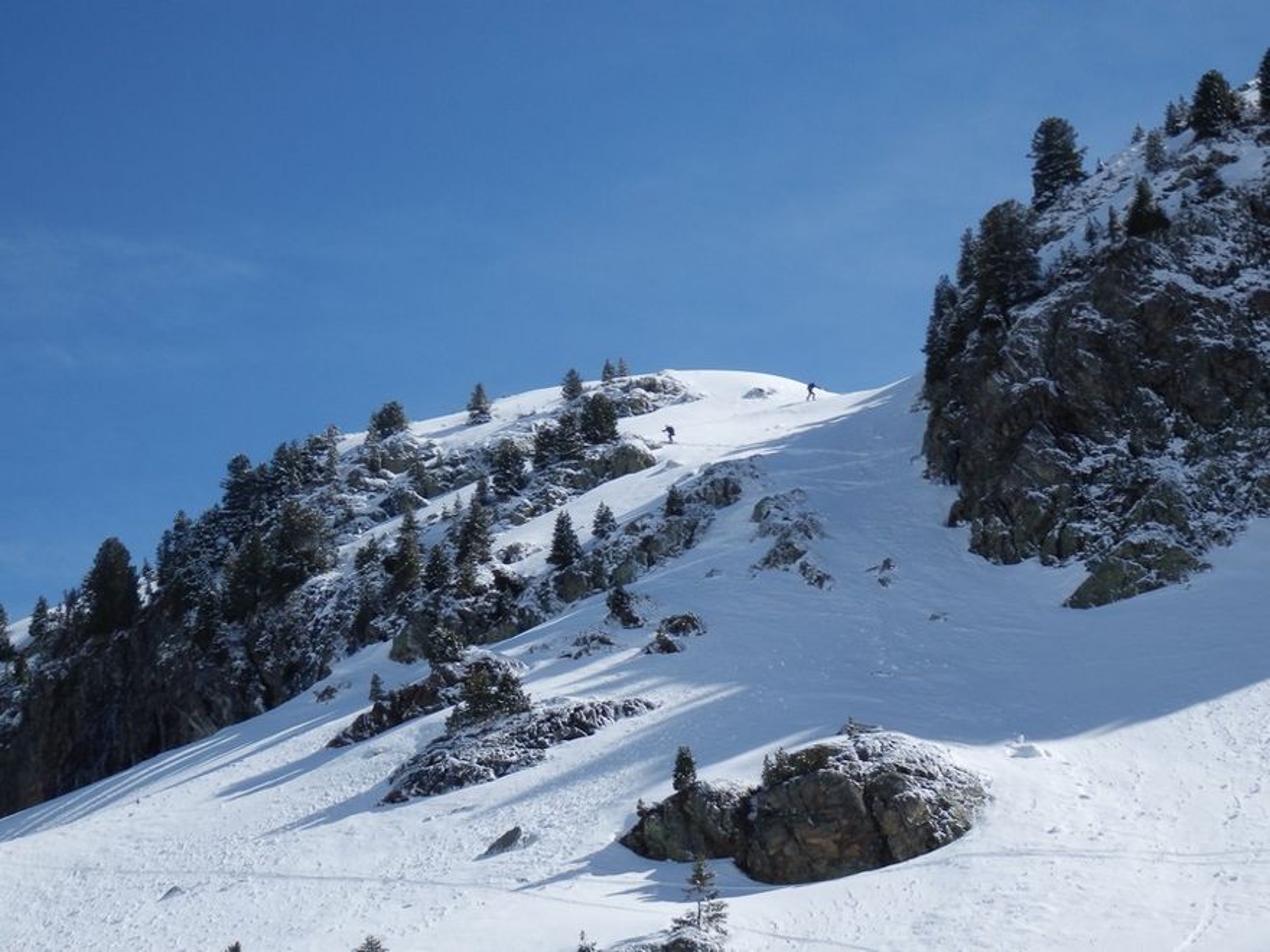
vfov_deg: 18.4
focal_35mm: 80
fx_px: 2935
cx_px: 635
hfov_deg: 24.4
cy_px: 476
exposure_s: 1/160
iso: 100
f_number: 13.1
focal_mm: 14.4
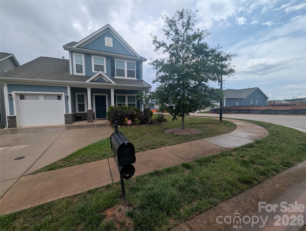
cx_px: 153
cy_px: 116
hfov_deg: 106.1
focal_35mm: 13
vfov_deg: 90.1
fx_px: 115
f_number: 2.2
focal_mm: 1.95
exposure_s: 1/2762
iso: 48
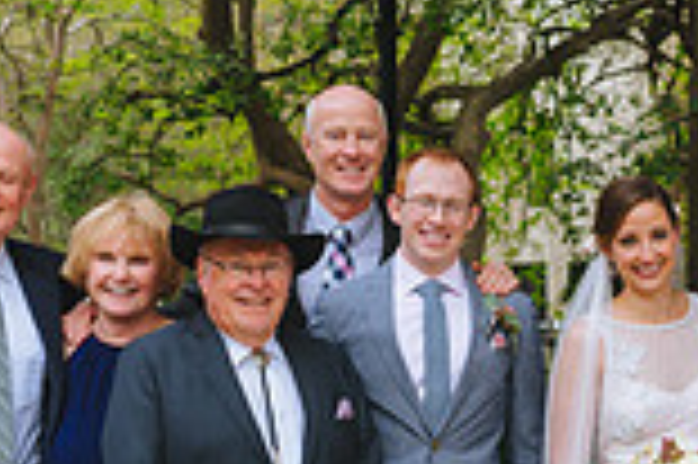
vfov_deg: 11.3
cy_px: 414
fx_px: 2324
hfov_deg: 16.6
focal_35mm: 120
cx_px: 730
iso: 400
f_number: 2.8
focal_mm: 32
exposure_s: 1/1600
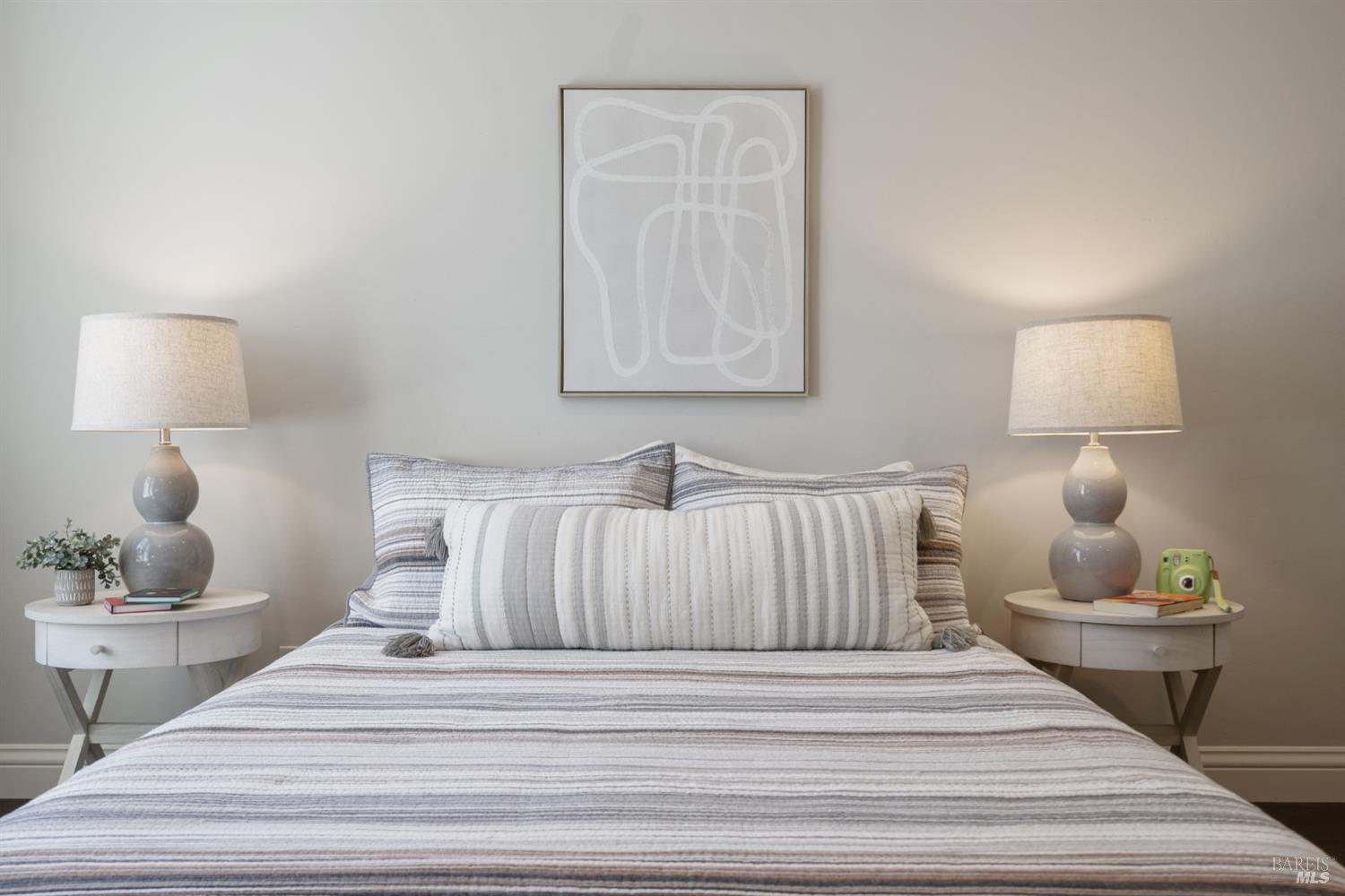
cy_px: 448
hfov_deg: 58.7
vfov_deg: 41.1
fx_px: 1195
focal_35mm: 32
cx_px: 672
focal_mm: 32
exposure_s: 1/50
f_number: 8
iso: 400
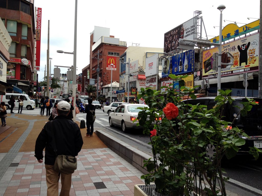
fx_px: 265
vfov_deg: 40.7
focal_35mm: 35
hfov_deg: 52.6
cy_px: 98
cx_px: 131
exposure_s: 1/319
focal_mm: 4.28
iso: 50
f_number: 2.4
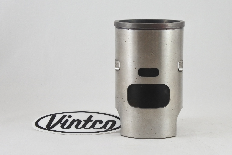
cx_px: 116
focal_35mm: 57
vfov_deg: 23.8
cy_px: 78
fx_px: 367
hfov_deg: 35.1
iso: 560
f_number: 4.8
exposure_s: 1/125
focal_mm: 21.4
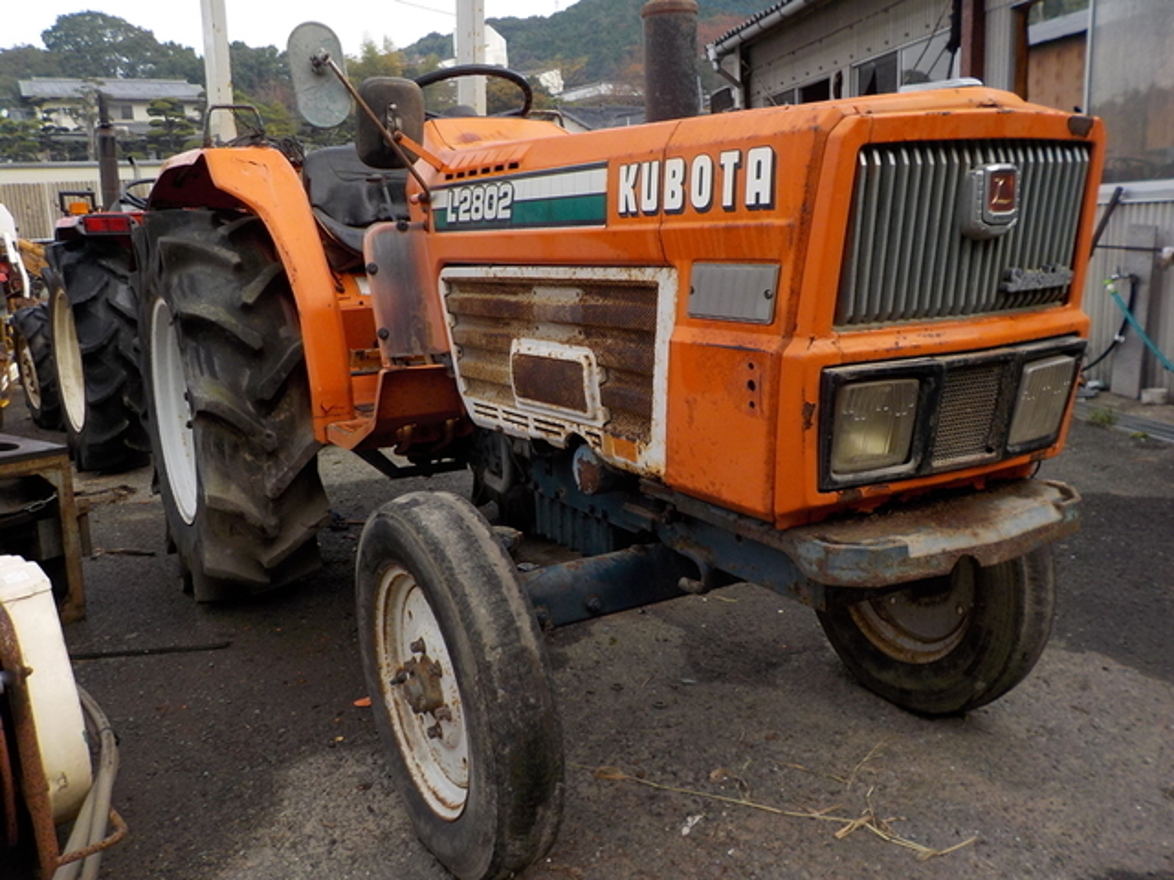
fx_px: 1017
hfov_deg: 60.0
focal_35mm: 30
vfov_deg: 46.8
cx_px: 587
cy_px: 440
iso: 125
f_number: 3.3
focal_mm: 4.1
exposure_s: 1/500
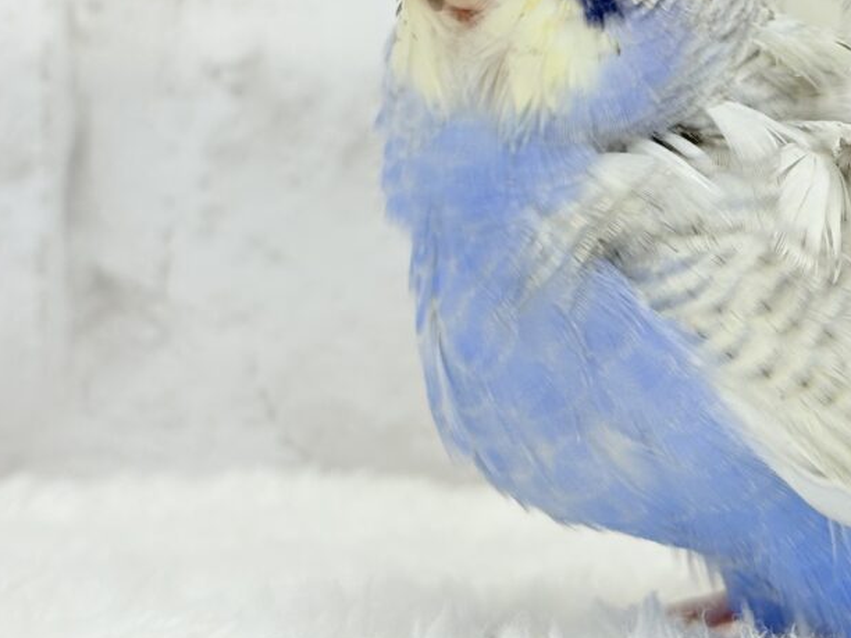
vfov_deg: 14.4
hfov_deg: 19.0
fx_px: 2508
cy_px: 79
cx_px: 754
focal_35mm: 102
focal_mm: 5.96
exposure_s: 1/100
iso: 80
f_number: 1.6
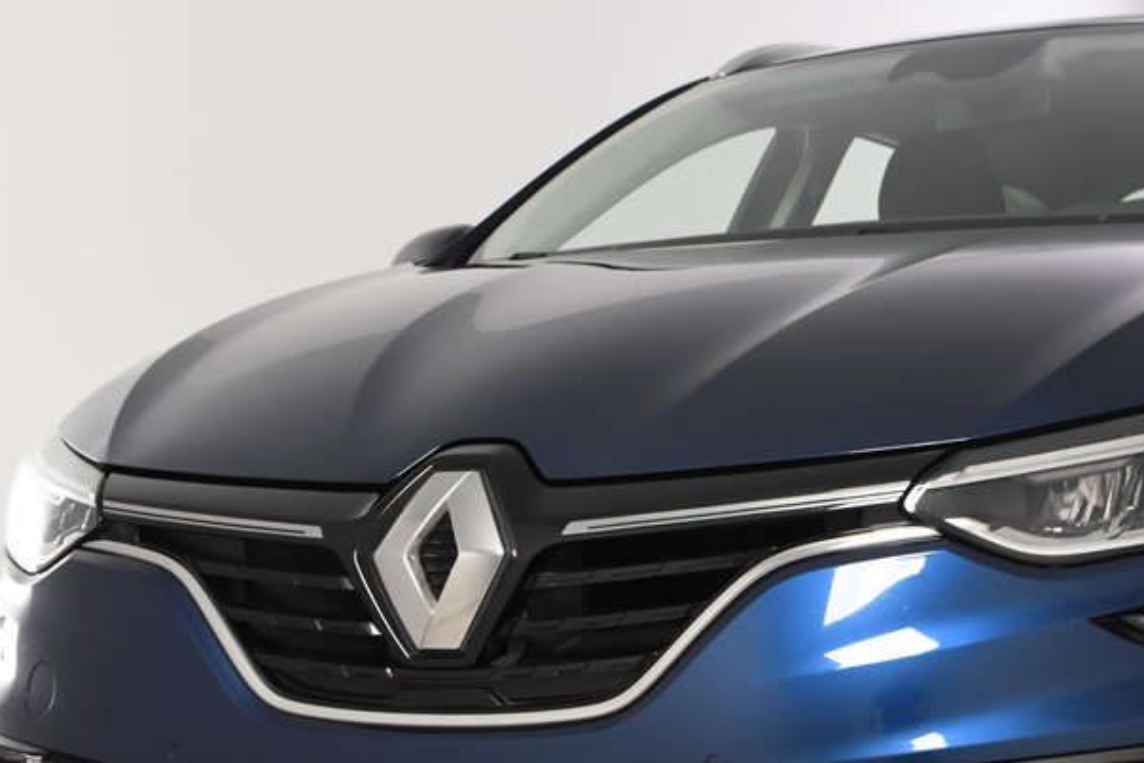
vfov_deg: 17.3
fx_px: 2506
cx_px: 809
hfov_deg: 25.5
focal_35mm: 79
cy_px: 537
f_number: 5.6
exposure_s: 1/80
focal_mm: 31
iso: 1600
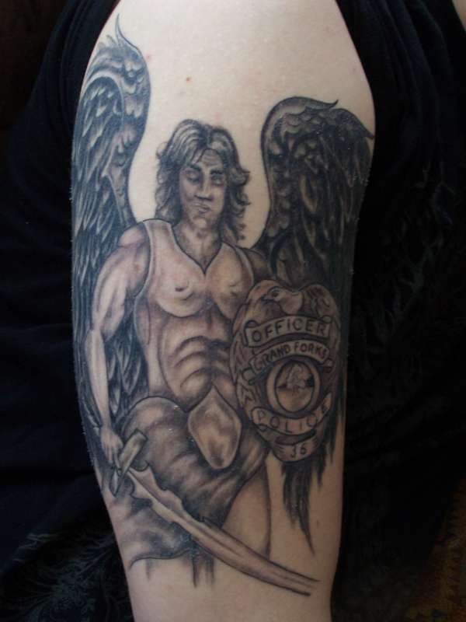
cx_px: 233
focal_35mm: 64
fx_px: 1149
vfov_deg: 30.3
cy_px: 311
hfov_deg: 22.9
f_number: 3.2
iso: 140
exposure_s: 1/8
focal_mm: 10.7
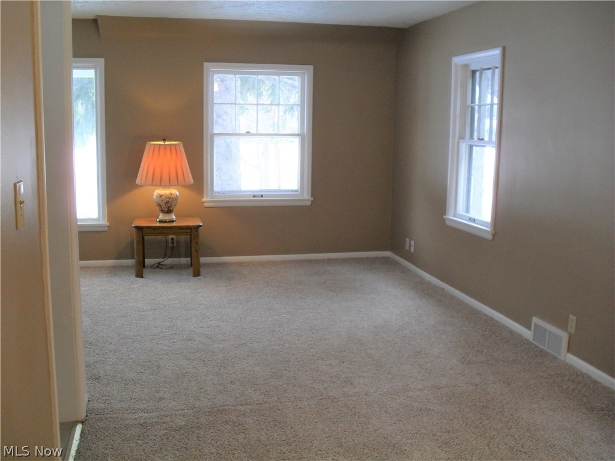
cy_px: 230
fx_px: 622
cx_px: 308
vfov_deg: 40.7
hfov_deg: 52.6
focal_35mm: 35
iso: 120
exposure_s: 1/30
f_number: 3.2
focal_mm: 6.3
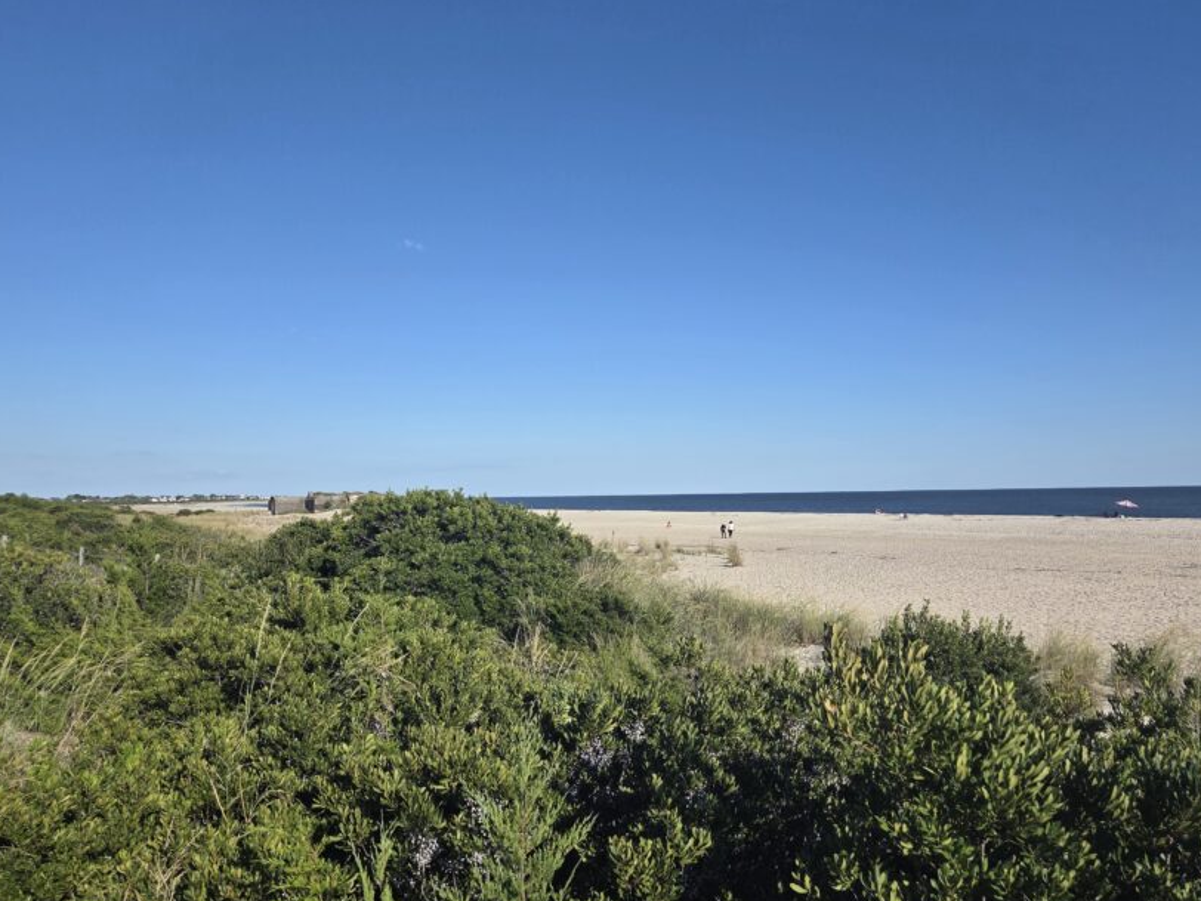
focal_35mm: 29
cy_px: 491
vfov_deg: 48.2
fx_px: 1006
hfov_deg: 61.6
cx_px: 624
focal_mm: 5.4
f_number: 1.8
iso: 80
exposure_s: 1/7075
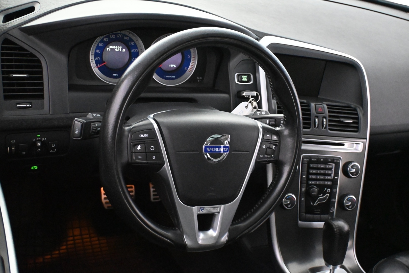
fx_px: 494
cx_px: 204
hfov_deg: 45.0
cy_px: 136
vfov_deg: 30.8
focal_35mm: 44
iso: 9000
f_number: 4.8
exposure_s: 1/60
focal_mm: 29
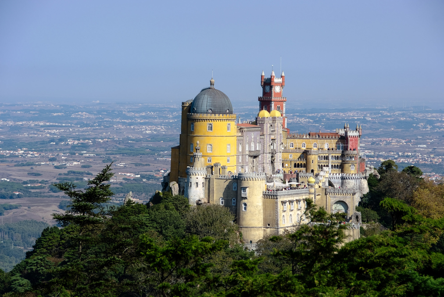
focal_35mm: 158
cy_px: 148
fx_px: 1951
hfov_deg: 13.0
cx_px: 222
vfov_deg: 8.7
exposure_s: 1/290
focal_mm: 105
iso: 100
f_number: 8
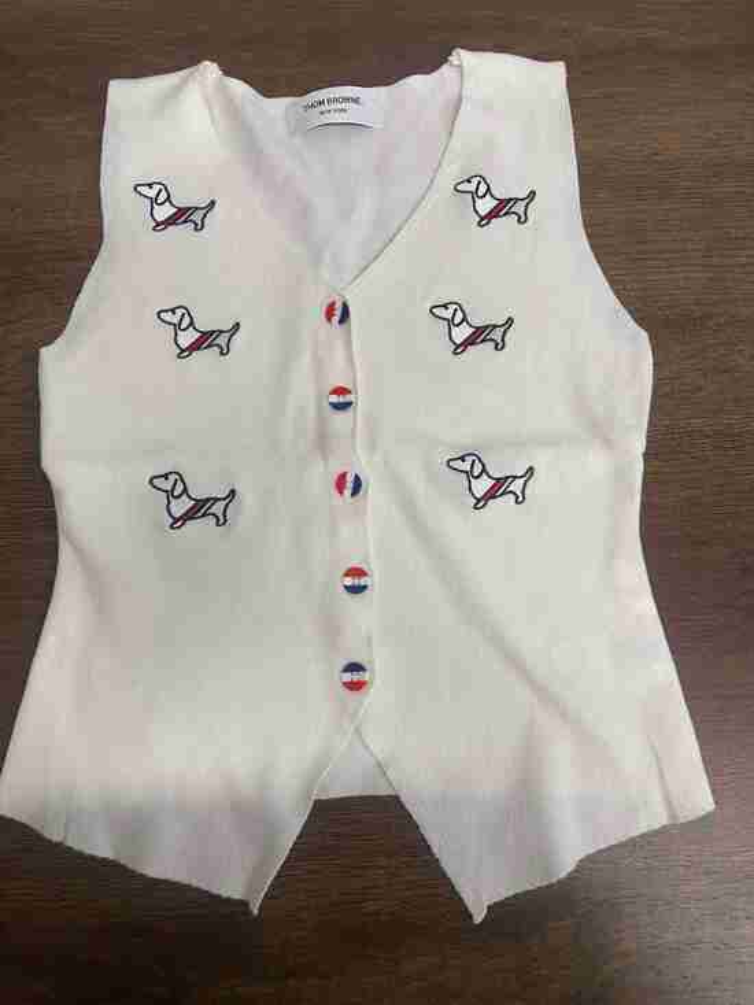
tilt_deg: -78.9
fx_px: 755
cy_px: 502
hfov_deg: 53.1
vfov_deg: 67.3
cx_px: 377
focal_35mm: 26
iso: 64
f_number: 1.8
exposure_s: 1/50
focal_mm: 4.25
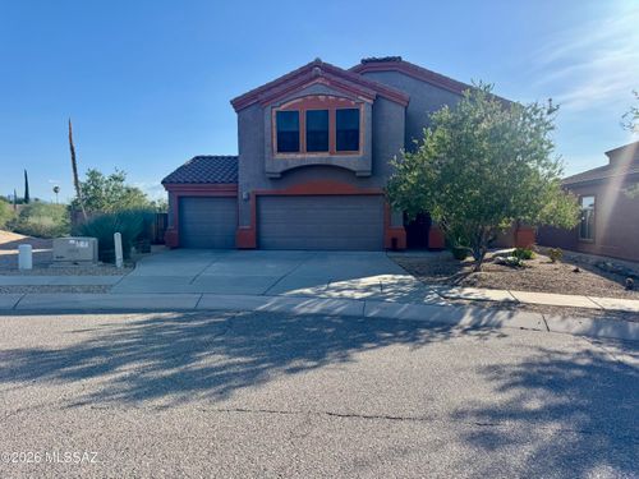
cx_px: 320
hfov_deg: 71.6
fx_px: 443
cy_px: 240
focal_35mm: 24
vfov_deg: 56.8
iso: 80
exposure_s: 1/3247
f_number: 1.78
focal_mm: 6.76
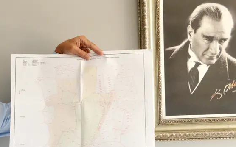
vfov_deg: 13.1
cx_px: 18
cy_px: 136
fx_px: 636
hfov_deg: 20.5
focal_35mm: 99
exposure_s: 1/250
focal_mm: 50
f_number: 8
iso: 2500
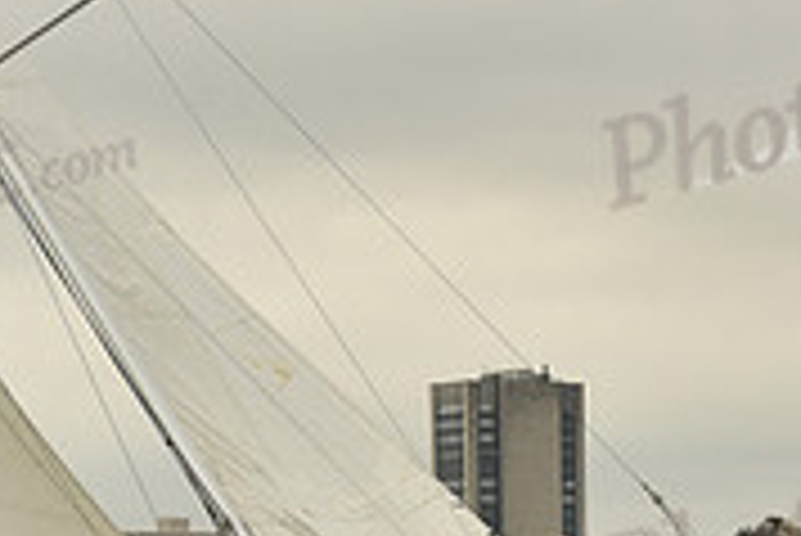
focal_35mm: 228
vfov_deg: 6.0
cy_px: 804
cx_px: 374
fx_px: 5077
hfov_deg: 9.0
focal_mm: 70
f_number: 13
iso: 400
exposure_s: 1/800
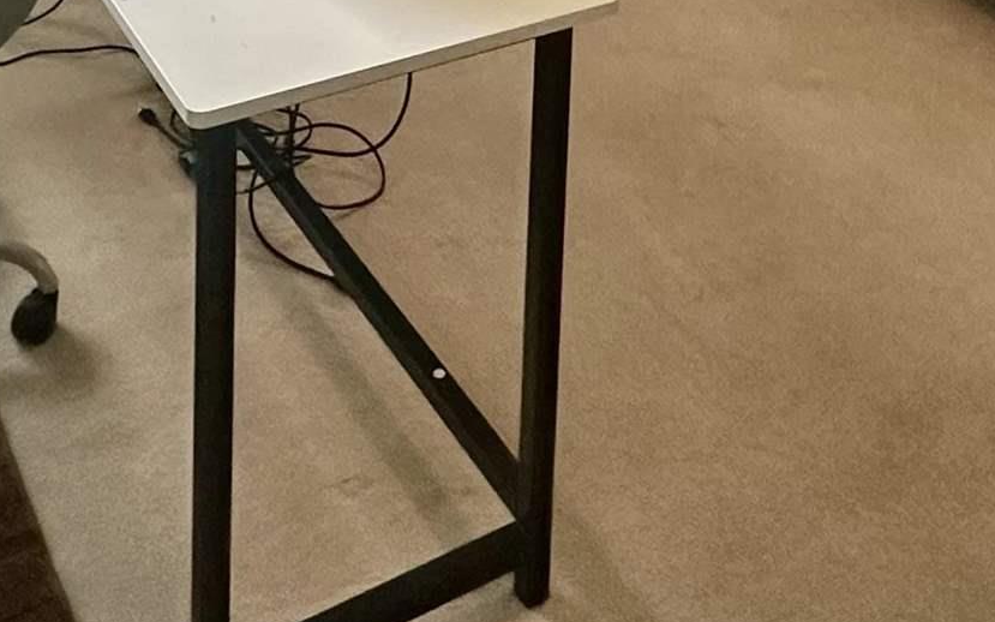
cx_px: 468
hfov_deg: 36.9
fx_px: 1491
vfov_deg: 17.9
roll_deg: -1.7
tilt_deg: -6.7
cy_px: -552
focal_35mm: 55
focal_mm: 2.22
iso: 250
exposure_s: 1/99
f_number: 2.2
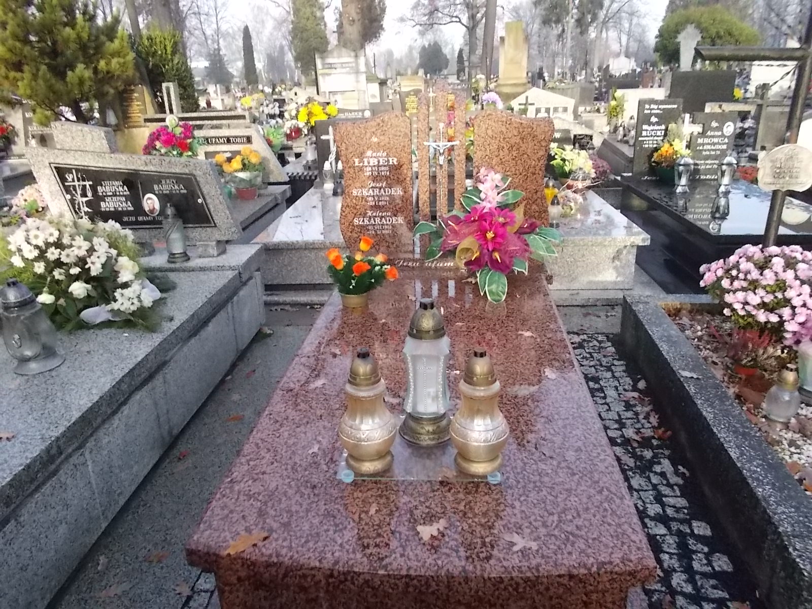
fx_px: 610
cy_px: 304
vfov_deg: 53.1
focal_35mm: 26
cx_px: 406
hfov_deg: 67.3
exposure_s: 1/100
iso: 400
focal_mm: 4.6
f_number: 8
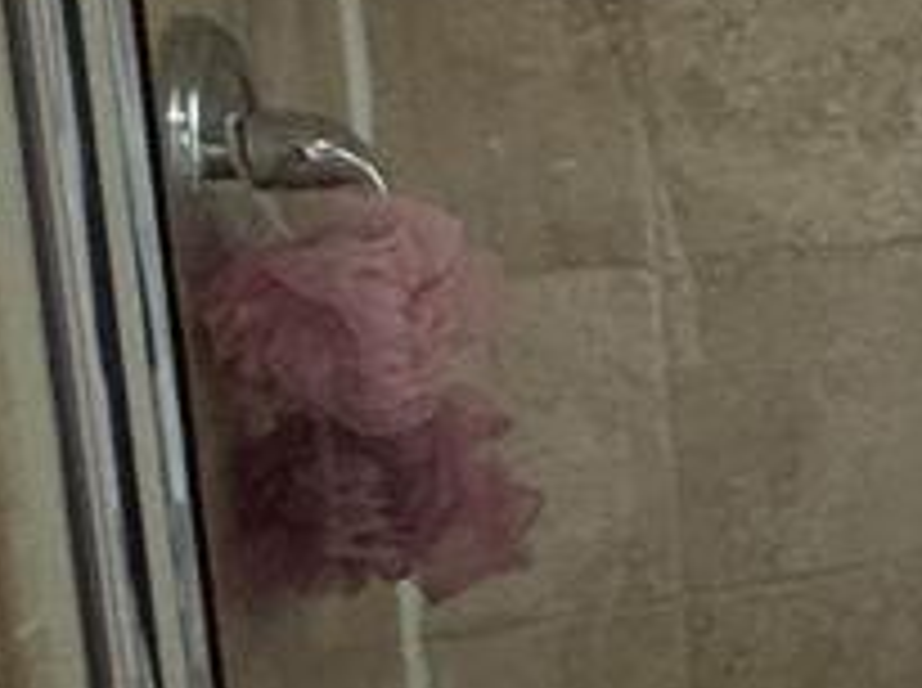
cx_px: 2267
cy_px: 74
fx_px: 1861
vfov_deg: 20.5
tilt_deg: -5.1
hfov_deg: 14.8
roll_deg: -0.9
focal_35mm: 70
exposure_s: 1/120
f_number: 2.2
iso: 100
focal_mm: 2.22
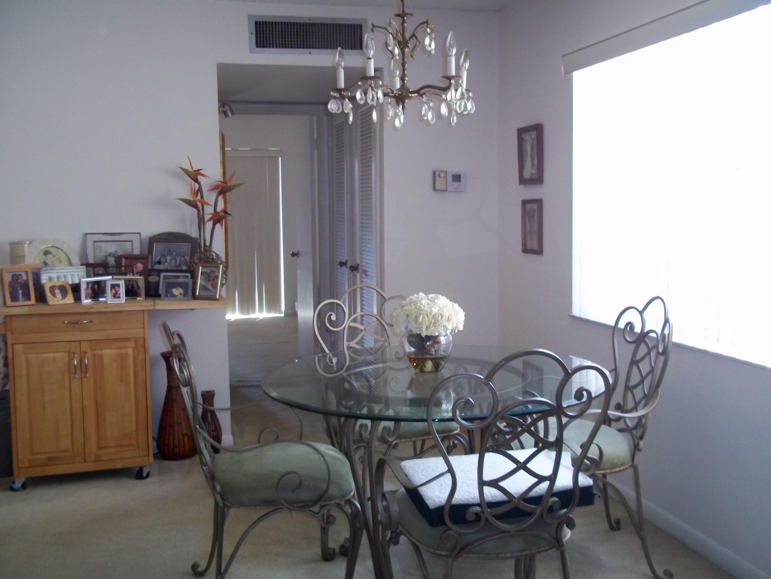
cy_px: 290
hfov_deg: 51.4
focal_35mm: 36
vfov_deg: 39.7
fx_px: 802
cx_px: 386
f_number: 3.1
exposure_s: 1/30
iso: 160
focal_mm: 6.5
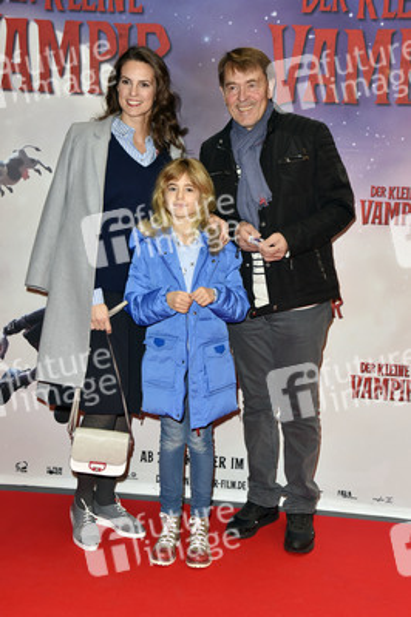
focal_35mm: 40
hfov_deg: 33.3
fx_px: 686
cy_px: 308
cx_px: 206
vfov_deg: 48.5
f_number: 5.6
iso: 1250
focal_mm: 40
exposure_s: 1/100
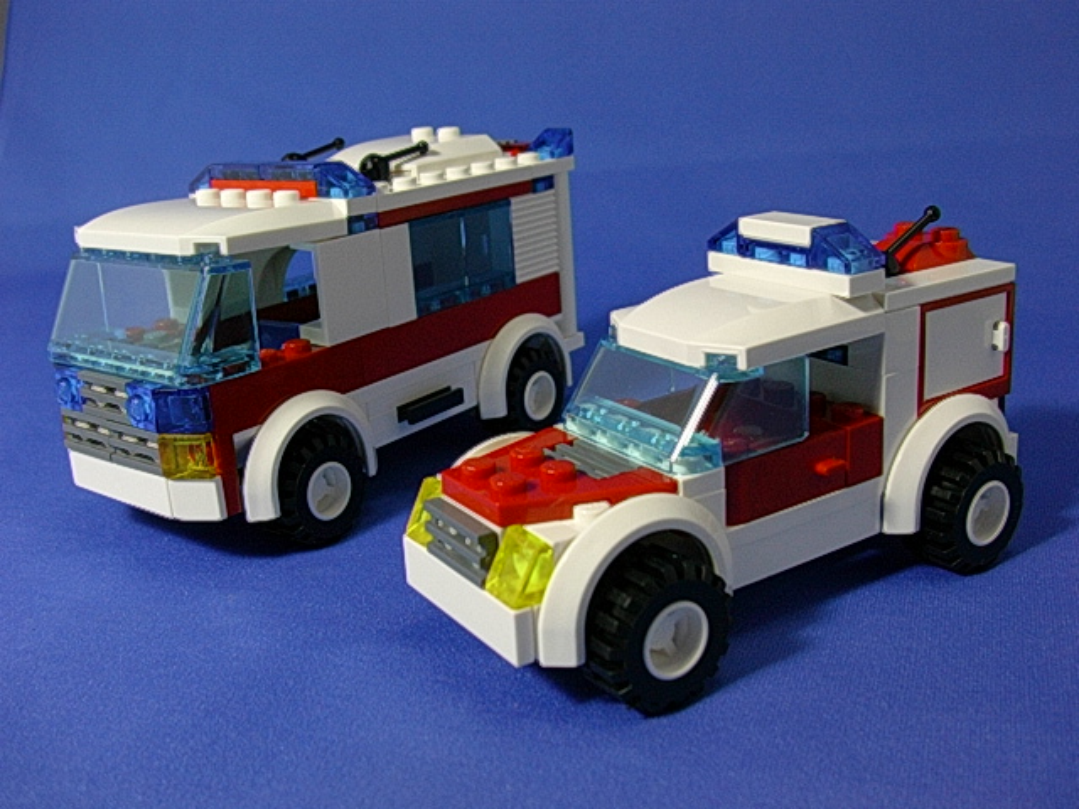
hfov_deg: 50.1
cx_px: 540
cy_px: 404
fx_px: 1153
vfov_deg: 38.7
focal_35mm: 37
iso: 70
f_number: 2.7
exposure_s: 1/40.3
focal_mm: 5.6
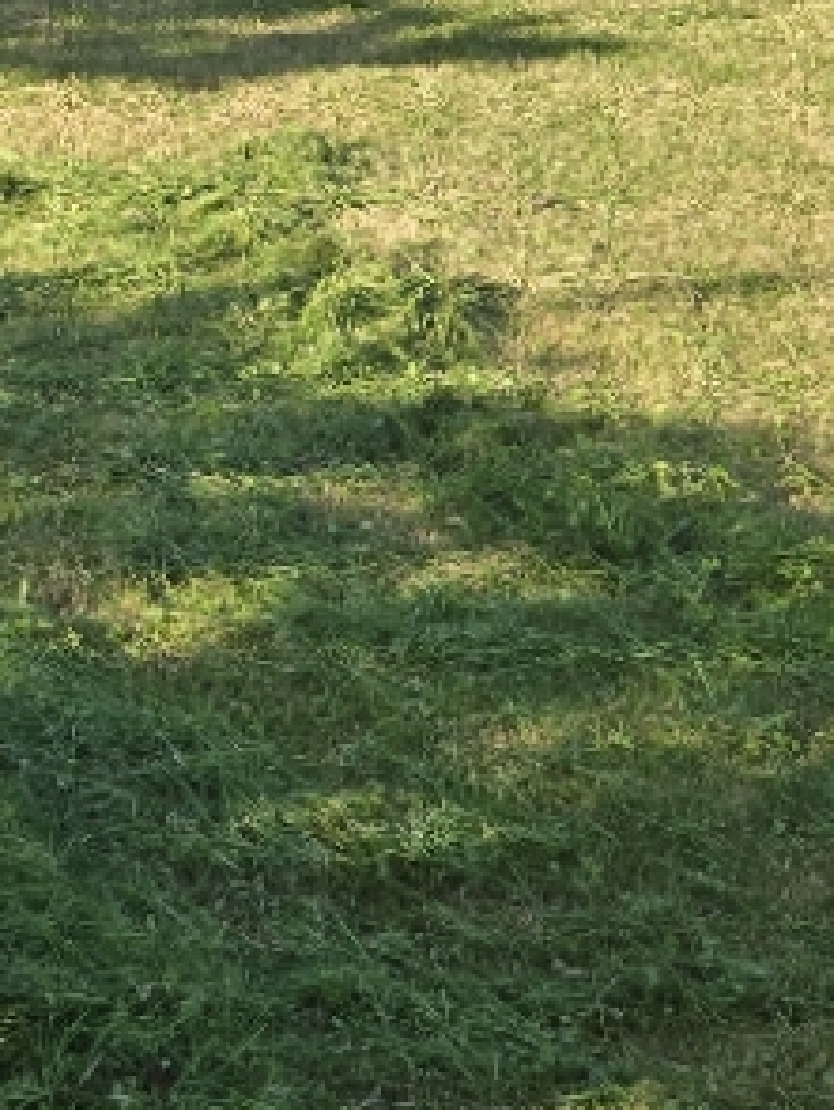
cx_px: -657
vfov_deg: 18.6
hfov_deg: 13.4
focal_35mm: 100
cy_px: -211
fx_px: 3208
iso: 80
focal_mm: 5.4
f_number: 1.8
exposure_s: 1/2180
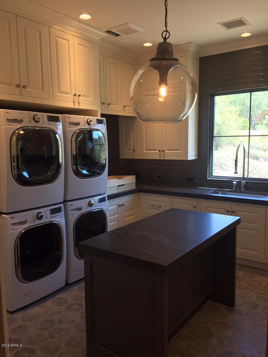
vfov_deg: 61.7
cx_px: 134
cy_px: 178
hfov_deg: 48.2
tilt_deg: -6.9
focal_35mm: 29
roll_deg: +0.8
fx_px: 299
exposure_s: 1/60
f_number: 2.2
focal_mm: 4.15
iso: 40
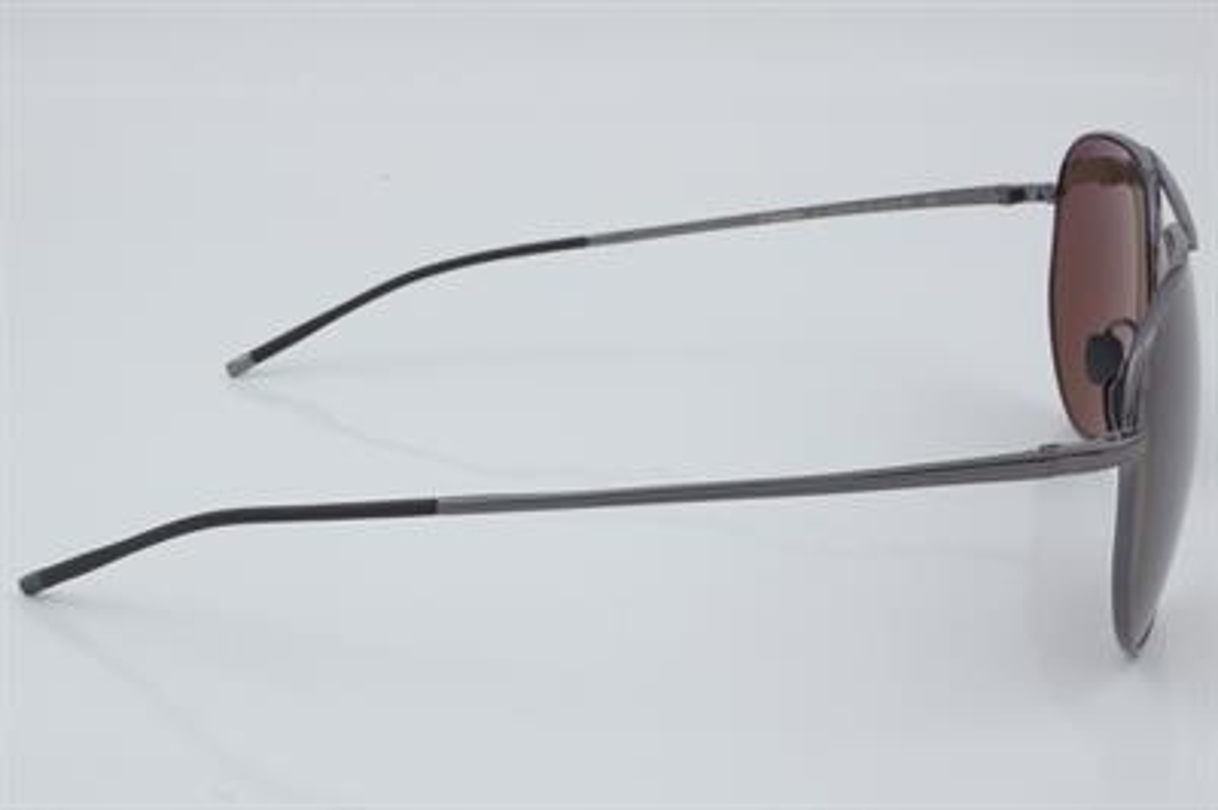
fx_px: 2535
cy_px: 405
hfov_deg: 27.0
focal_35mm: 75
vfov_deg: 18.2
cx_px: 609
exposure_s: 1/3
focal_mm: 50
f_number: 32
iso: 100
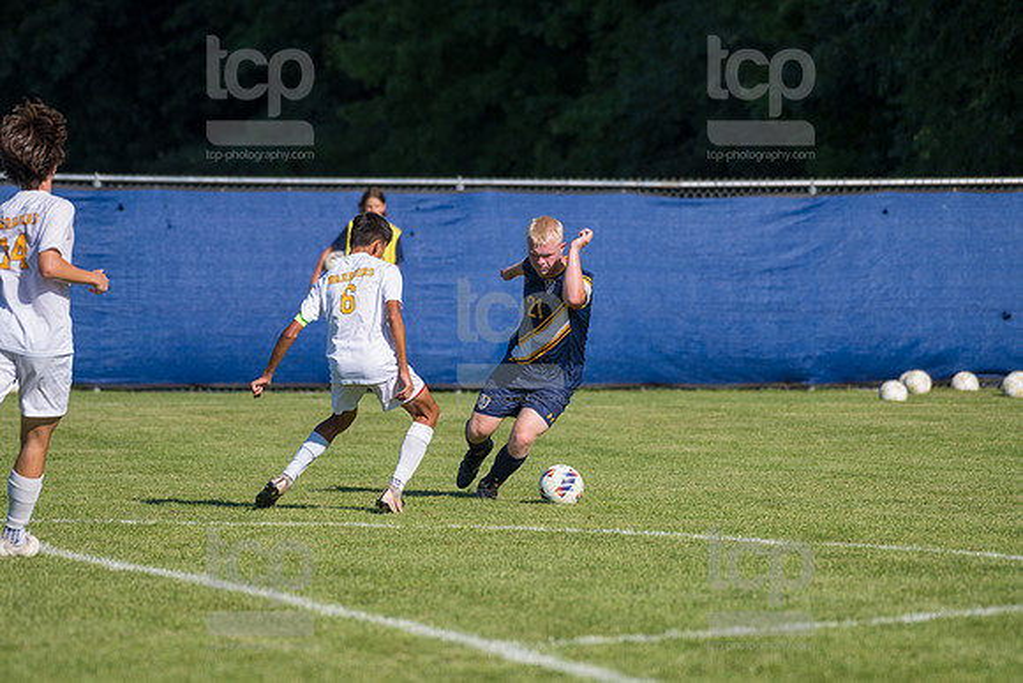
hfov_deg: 6.4
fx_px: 9095
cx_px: 512
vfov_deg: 4.3
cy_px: 342
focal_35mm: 320
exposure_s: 1/2000
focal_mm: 320
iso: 320
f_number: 5.6
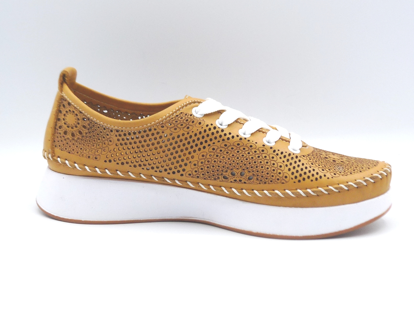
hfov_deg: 33.8
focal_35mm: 57
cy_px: 155
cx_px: 207
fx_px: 682
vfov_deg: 25.7
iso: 100
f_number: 4.5
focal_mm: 5.9
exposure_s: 1/200
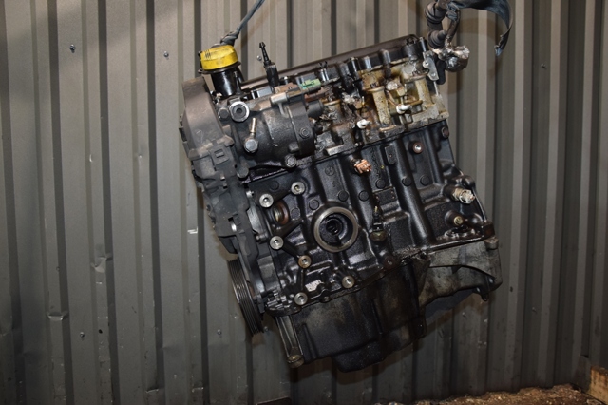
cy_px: 202
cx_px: 304
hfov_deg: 67.4
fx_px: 456
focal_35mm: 27
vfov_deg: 47.9
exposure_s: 1/60
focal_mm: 18
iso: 800
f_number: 5
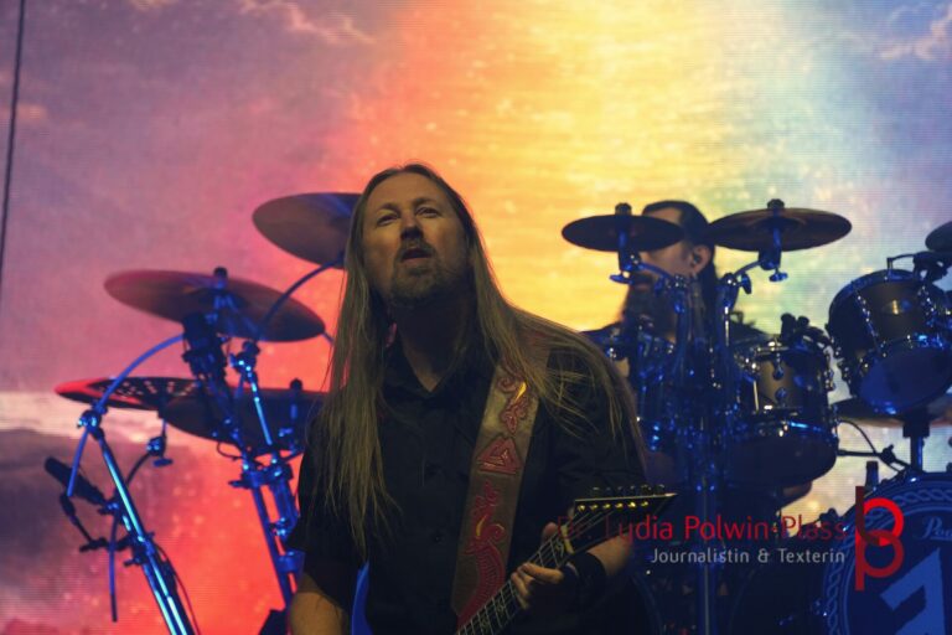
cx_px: 476
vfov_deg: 7.4
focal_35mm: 186
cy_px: 318
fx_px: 4918
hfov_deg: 11.1
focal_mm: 124
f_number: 5.6
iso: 800
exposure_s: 1/200
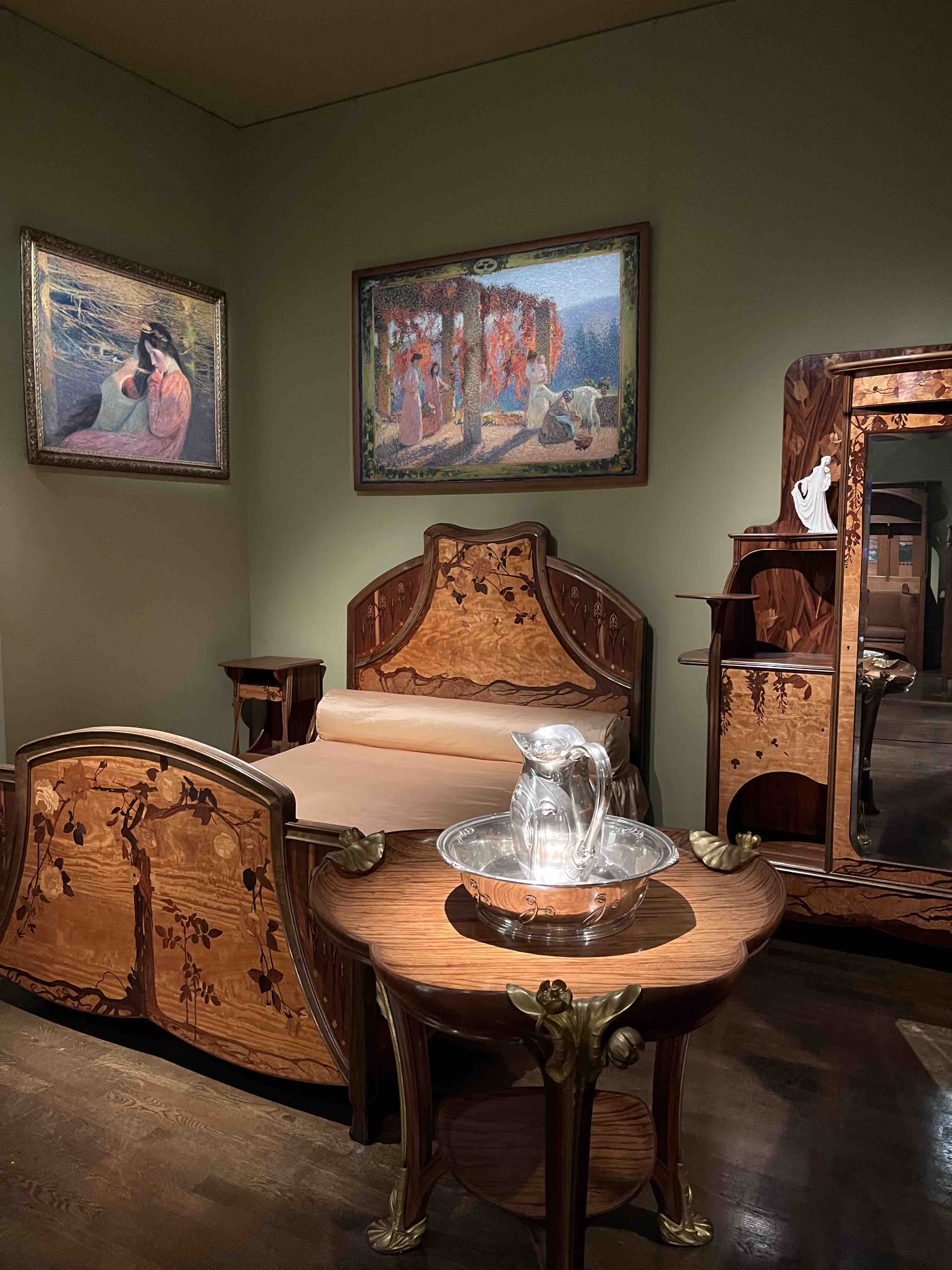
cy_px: 635
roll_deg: +0.3
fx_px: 953
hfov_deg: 53.1
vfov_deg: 67.3
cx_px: 476
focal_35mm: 26
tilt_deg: -5.6
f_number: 1.6
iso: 500
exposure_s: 1/26
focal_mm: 5.1
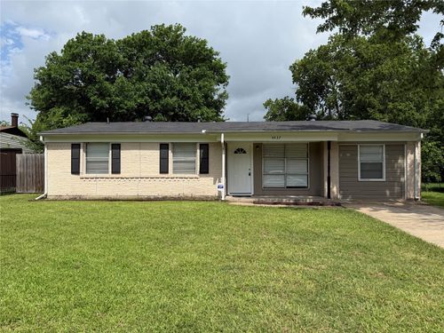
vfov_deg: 56.8
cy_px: 166
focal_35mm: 24
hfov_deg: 71.6
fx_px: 308
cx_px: 222
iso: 80
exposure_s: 1/6173
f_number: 1.78
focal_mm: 6.76
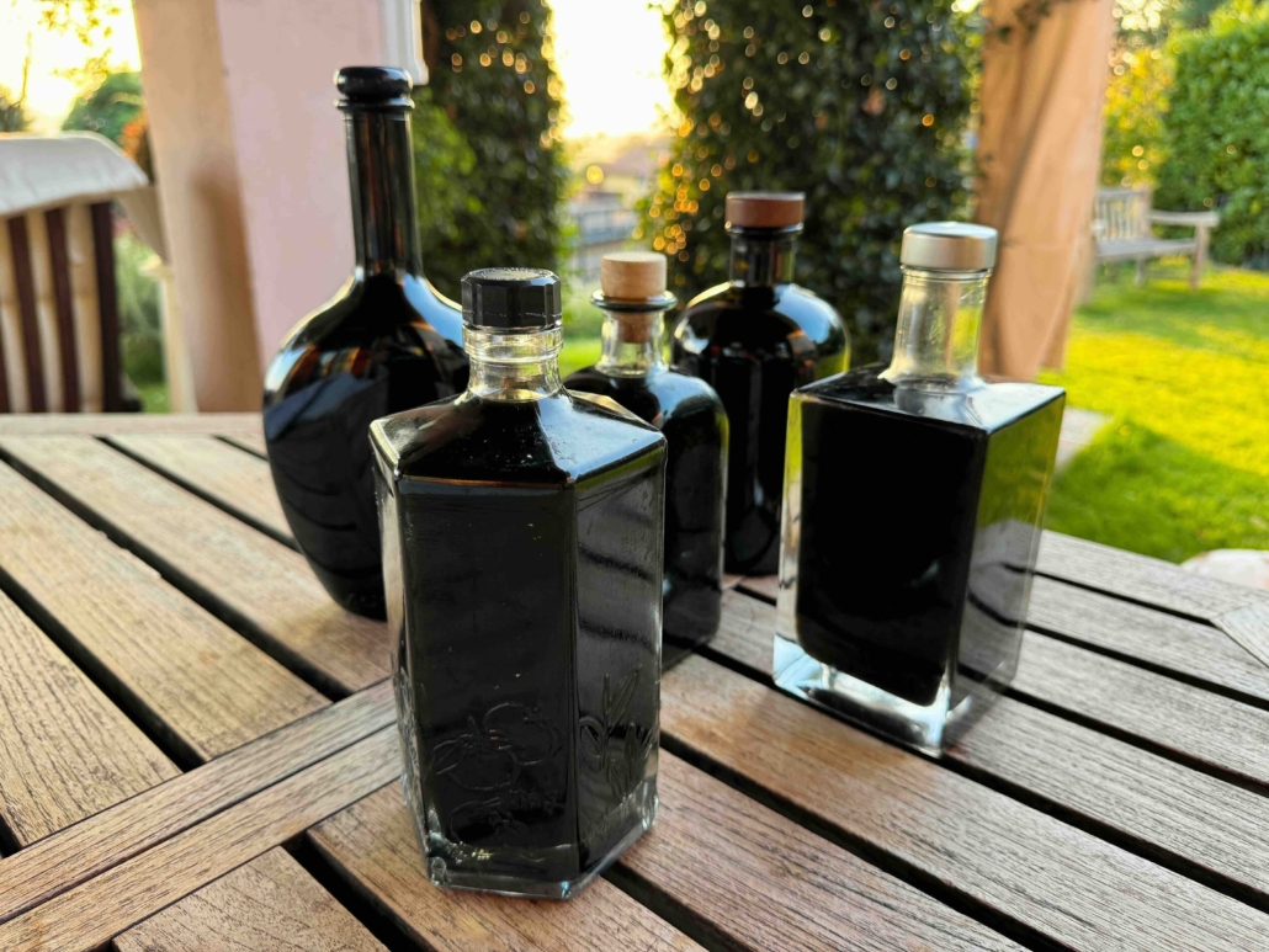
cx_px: 634
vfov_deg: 56.8
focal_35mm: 24
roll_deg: +0.0
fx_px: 880
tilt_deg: -20.7
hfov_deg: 71.6
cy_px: 476
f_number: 1.78
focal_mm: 6.76
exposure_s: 1/121
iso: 160
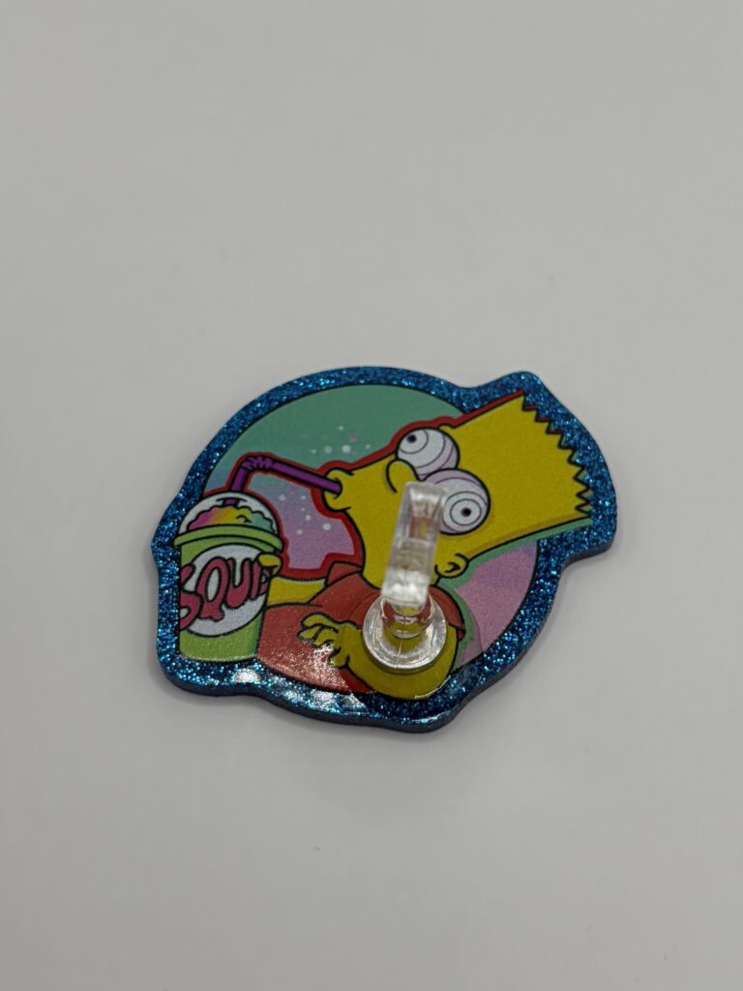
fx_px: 744
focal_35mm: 26
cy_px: 496
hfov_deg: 53.1
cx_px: 372
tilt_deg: -60.2
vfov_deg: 67.3
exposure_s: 1/1117
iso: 50
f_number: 1.6
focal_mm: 5.96
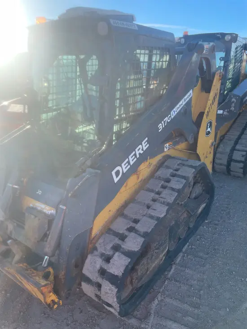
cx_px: 124
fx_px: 247
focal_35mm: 26
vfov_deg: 67.3
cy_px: 164
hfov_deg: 53.1
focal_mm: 4.2
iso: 50
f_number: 1.6
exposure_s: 1/1319
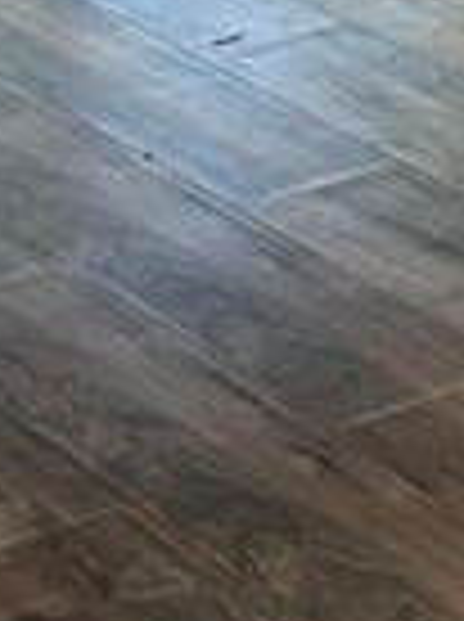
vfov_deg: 9.2
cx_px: 1838
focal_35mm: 193
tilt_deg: -4.2
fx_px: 3460
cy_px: -896
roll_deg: +1.4
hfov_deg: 6.3
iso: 80
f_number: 1.6
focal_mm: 5.96
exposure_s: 1/60
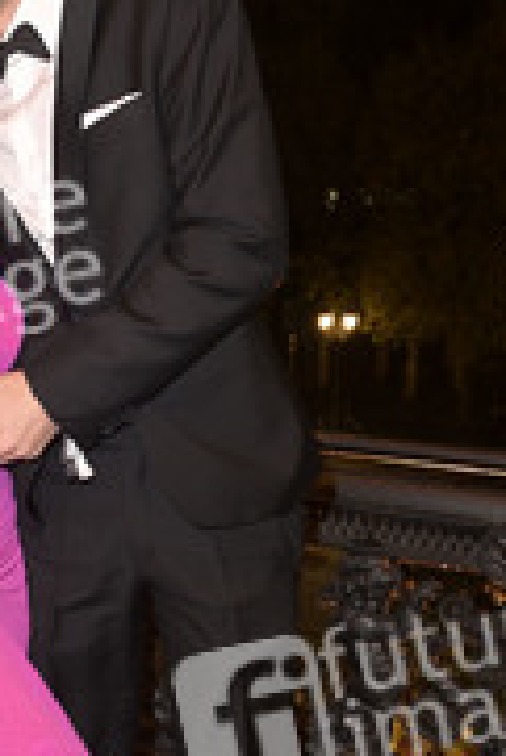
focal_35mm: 64
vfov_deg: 31.2
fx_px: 1347
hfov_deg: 20.6
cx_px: 8
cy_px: 489
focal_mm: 29
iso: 2500
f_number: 5.6
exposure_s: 1/30
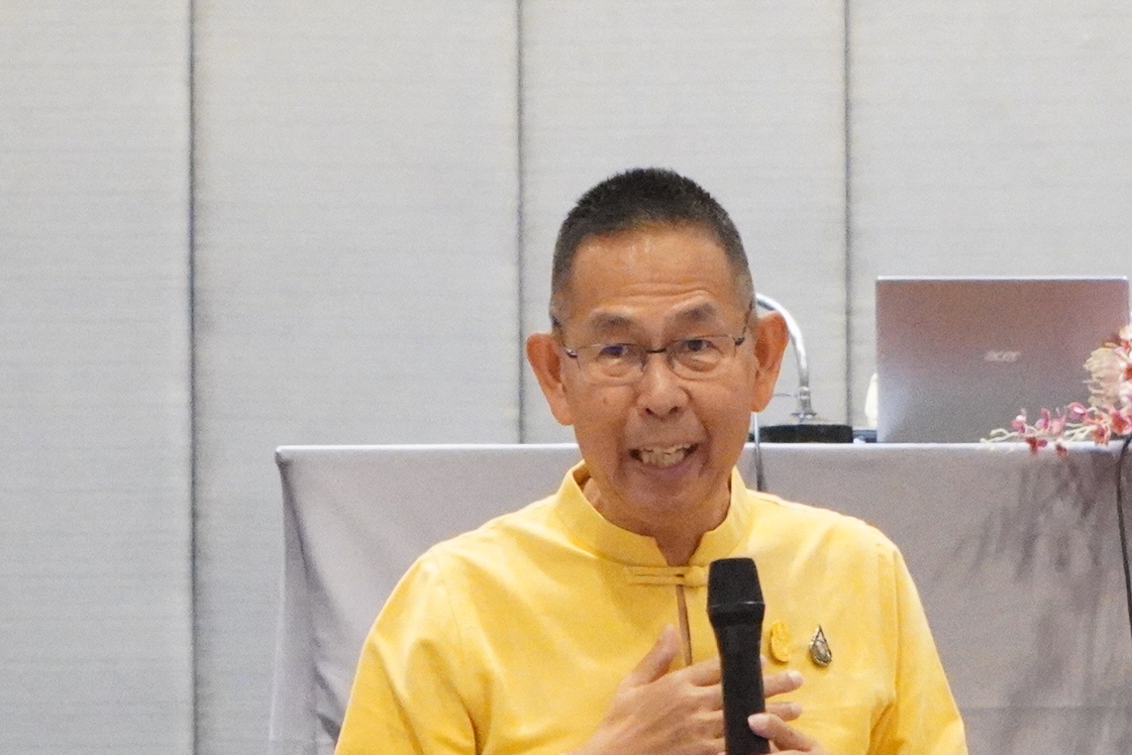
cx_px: 776
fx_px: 9527
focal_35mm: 303
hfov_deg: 6.8
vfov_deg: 4.5
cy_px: 479
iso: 12800
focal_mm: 67
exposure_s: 1/160
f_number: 5
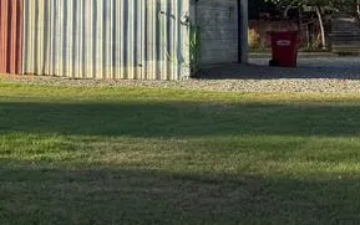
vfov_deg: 14.4
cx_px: -149
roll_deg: +0.5
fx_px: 884
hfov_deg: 20.4
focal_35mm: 90
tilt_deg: -1.6
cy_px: 31
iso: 80
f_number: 1.78
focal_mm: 6.76
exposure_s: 1/2053
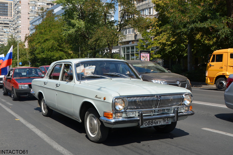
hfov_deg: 57.2
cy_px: 78
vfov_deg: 40.0
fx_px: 214
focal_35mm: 33
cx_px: 116
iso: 100
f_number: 8
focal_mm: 22
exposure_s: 1/250
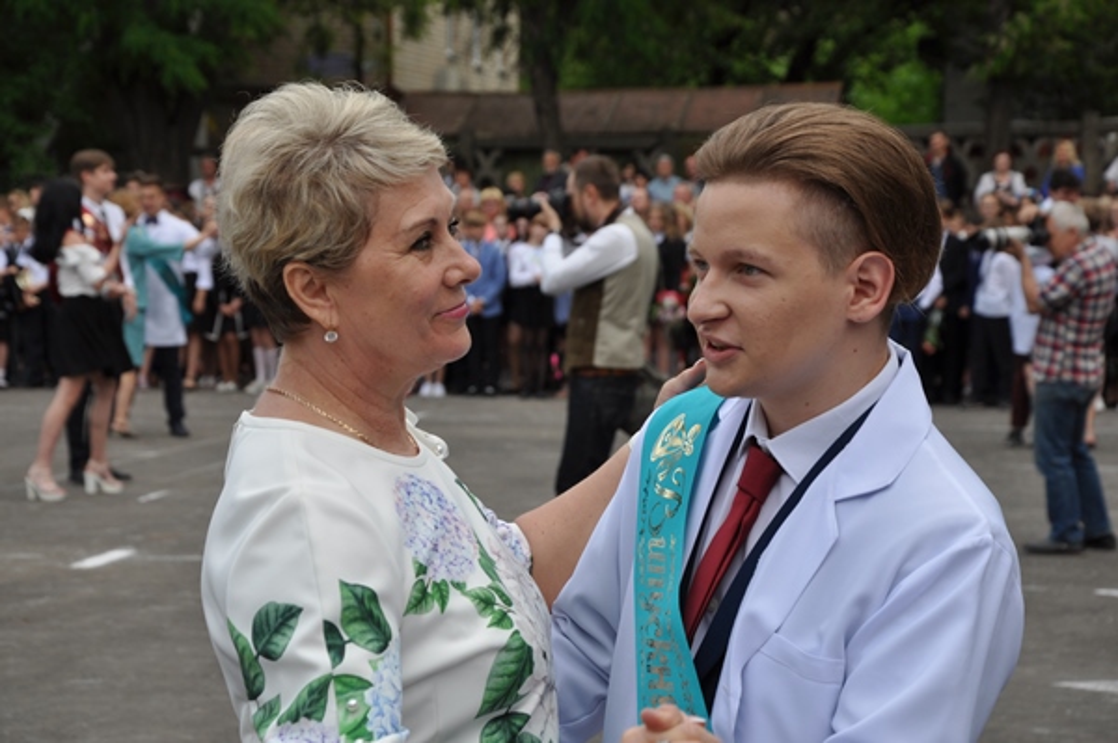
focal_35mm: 105
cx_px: 559
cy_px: 372
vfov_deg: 13.0
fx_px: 3258
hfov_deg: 19.5
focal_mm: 70
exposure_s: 1/250
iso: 200
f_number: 8
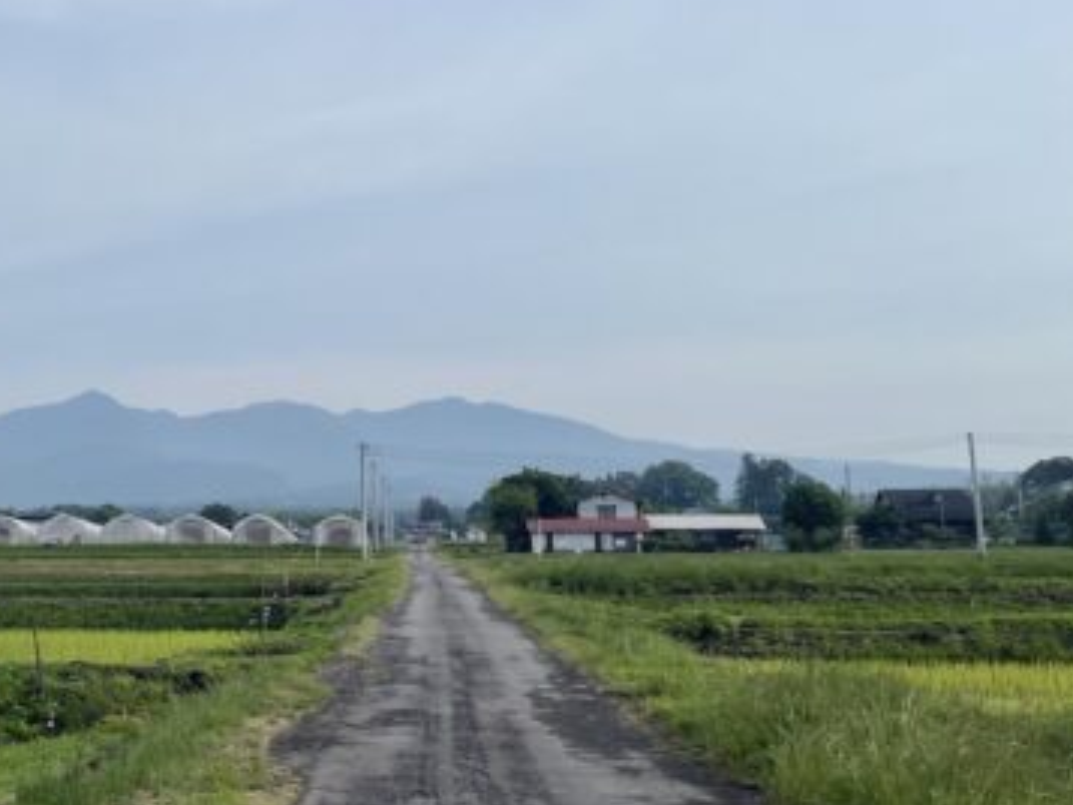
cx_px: 99
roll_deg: -1.0
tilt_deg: +10.3
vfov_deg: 29.5
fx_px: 1519
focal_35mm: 49
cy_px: 284
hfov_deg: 36.4
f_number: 1.6
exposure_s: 1/4902
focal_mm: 5.1
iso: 32
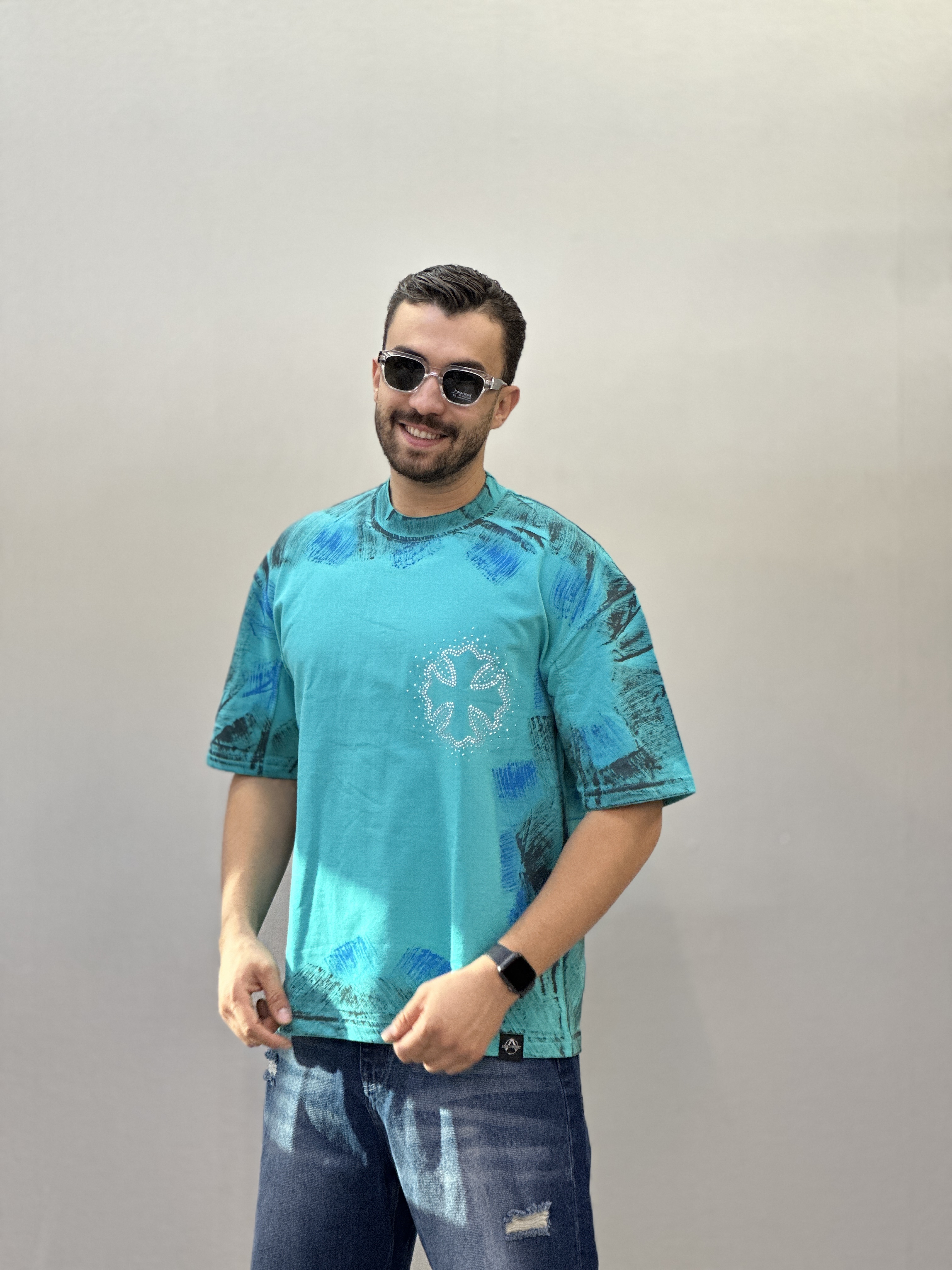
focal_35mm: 77
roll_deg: -0.1
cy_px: 635
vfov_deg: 25.3
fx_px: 2824
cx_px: 476
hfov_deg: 19.1
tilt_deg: -0.3
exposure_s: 1/100
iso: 200
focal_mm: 9
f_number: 2.8
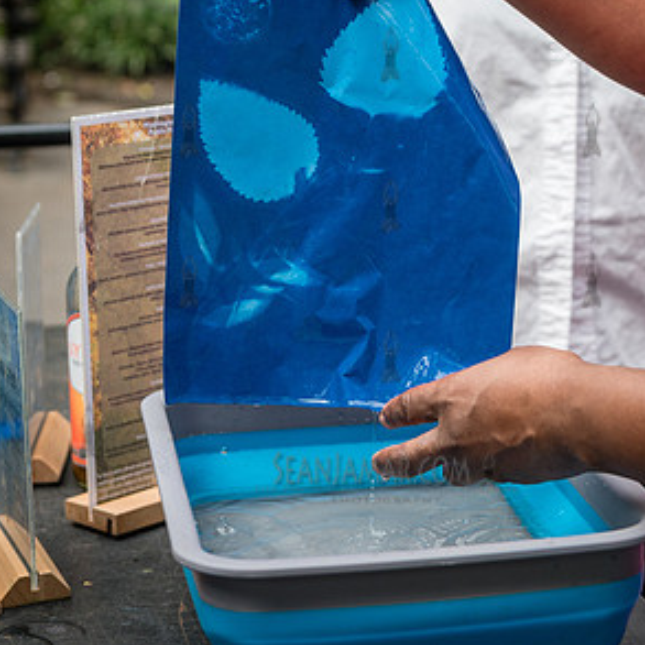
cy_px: 205
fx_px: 2066
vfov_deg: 17.7
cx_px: 464
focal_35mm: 98
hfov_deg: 17.7
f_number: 4
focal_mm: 50
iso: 400
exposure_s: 1/500
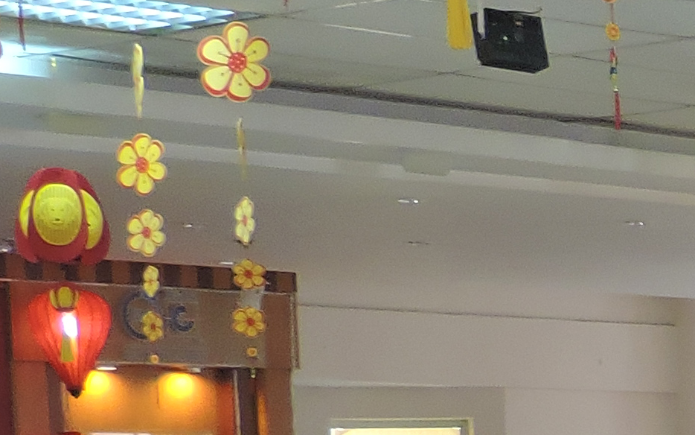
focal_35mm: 183
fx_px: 3467
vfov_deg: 7.0
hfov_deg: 10.2
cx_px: 1585
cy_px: 776
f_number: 3.3
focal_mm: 6.2
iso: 320
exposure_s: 1/50
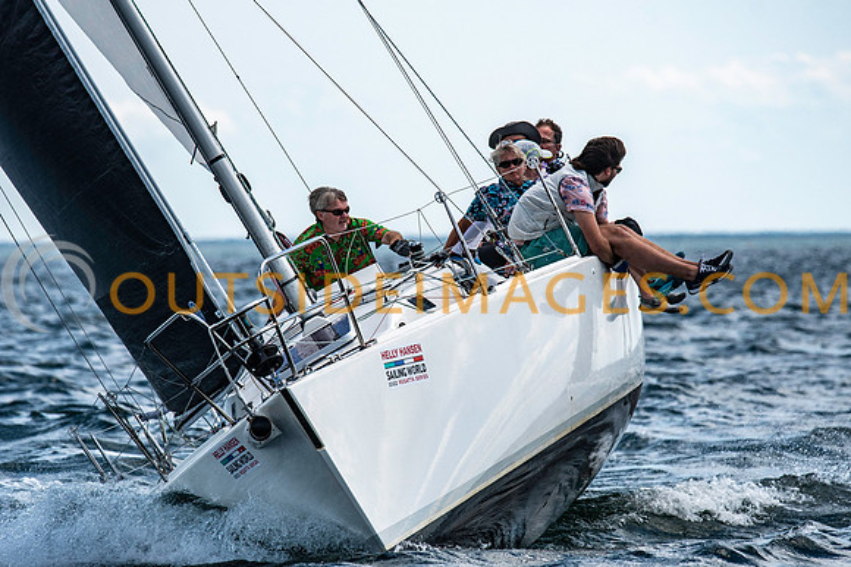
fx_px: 10850
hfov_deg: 4.5
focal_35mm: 459
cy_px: 284
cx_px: 426
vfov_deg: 3.0
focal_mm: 300
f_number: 5.6
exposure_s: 1/2500
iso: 320
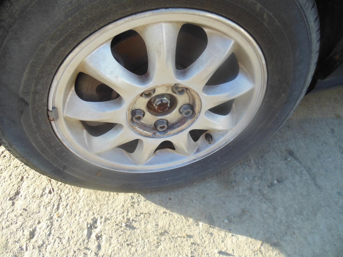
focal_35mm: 25
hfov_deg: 69.4
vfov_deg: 54.9
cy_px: 128
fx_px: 248
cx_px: 172
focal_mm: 4.5
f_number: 3.2
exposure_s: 1/125
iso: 125
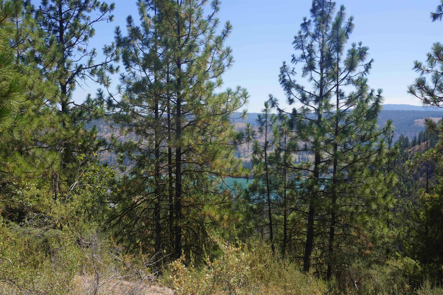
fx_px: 443
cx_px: 222
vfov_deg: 36.9
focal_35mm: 36
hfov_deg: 53.1
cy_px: 148
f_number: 14
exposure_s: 1/80
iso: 100
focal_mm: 24
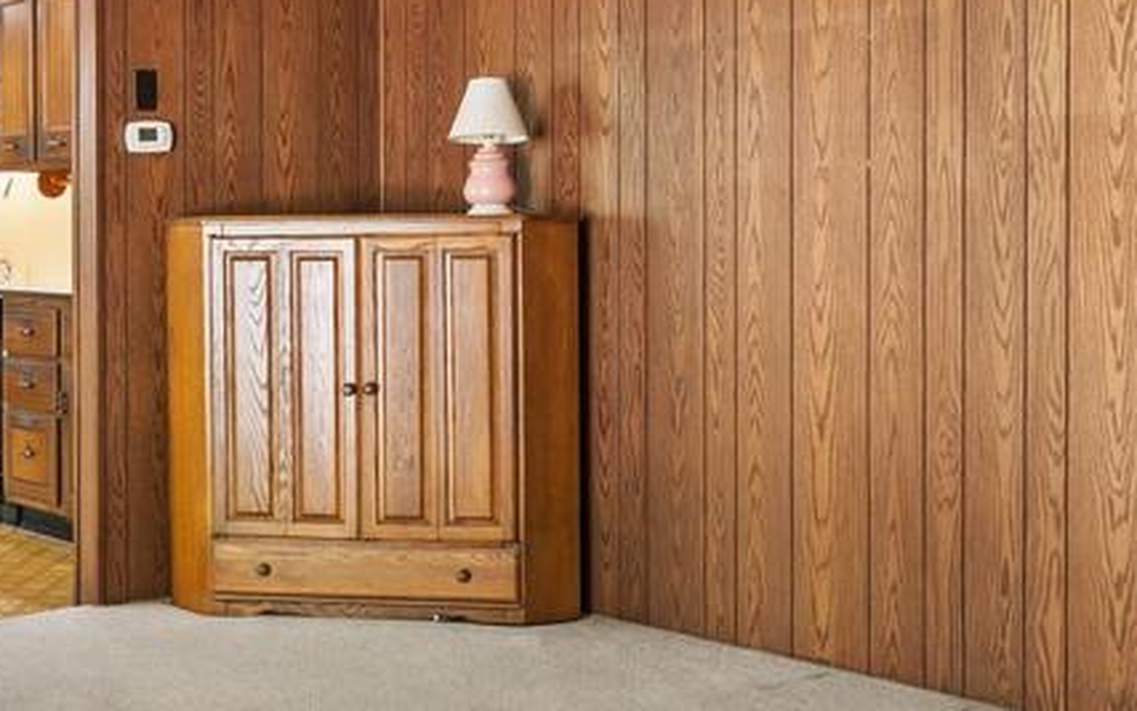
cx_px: 280
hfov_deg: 34.5
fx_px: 1790
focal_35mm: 58
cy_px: 264
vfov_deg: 22.4
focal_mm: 11.2
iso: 200
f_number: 7.1
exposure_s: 4
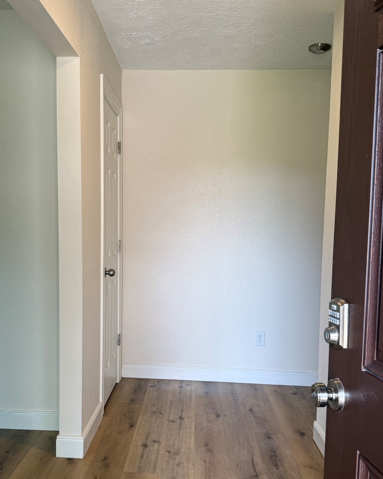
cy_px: 271
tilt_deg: -4.2
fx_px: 482
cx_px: 164
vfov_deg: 52.7
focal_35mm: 34
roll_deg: -2.5
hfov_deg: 43.3
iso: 100
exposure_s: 1/120
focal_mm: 6.76
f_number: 1.78
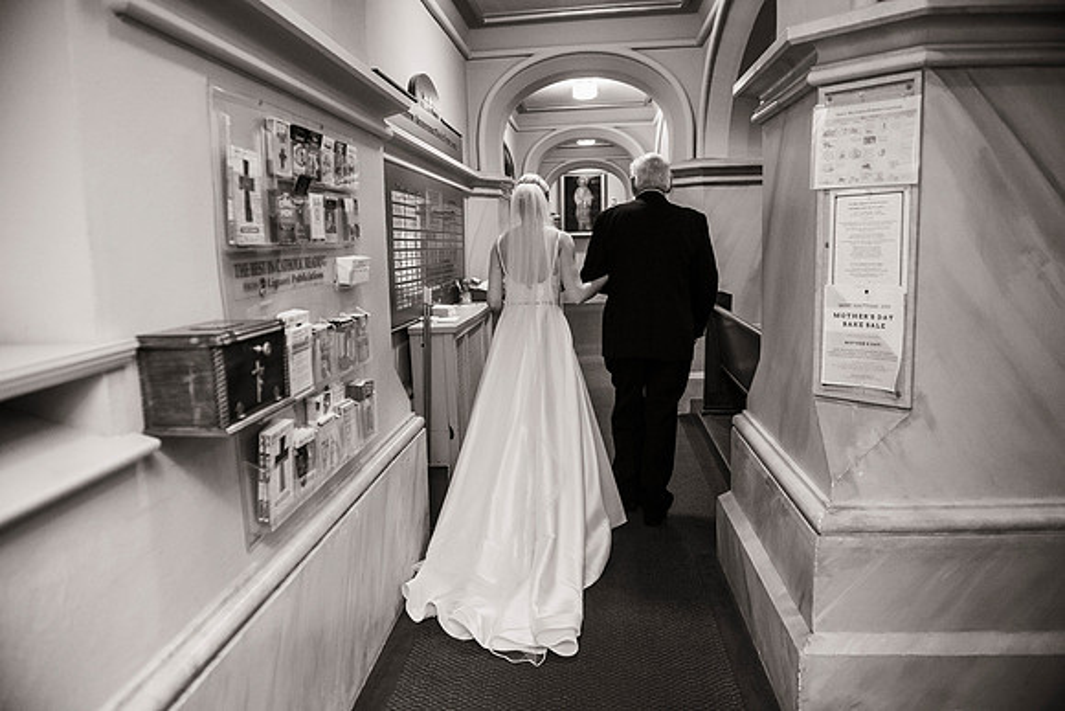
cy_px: 356
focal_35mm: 24
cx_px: 532
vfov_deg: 53.2
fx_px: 710
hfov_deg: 73.7
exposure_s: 1/100
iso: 2000
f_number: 2.8
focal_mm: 24
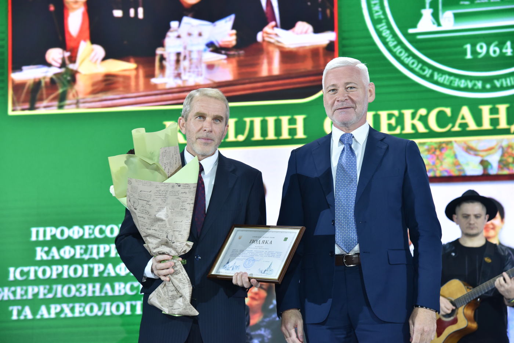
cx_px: 257
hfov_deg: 24.8
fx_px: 1171
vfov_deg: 16.7
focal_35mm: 82
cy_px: 172
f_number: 5
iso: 1250
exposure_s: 1/200
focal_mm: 82
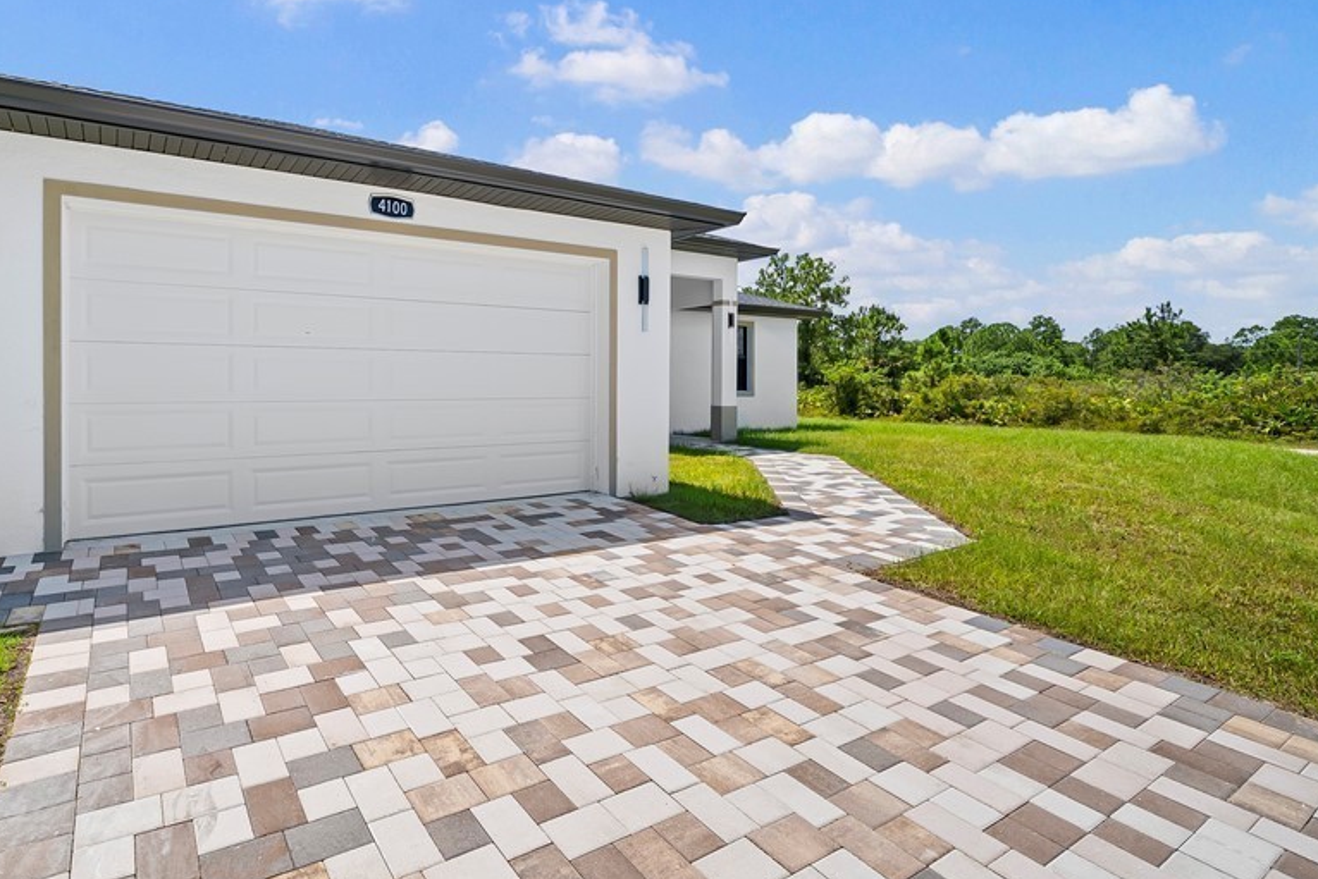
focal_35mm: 17
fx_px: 622
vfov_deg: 70.4
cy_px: 408
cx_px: 457
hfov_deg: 90.4
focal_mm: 12
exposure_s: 1/200
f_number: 9
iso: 200
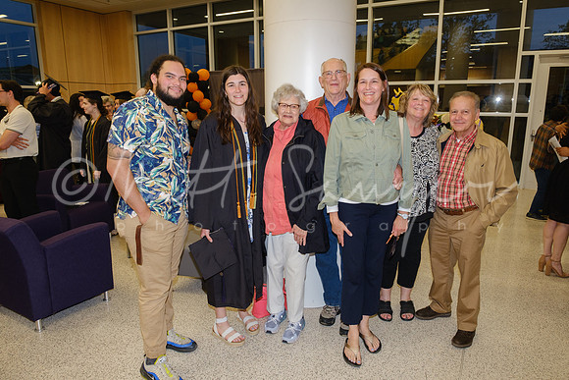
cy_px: 190
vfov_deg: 53.2
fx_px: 379
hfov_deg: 73.7
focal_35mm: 24
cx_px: 284
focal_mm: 16
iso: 1600
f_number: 5.6
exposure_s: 1/60
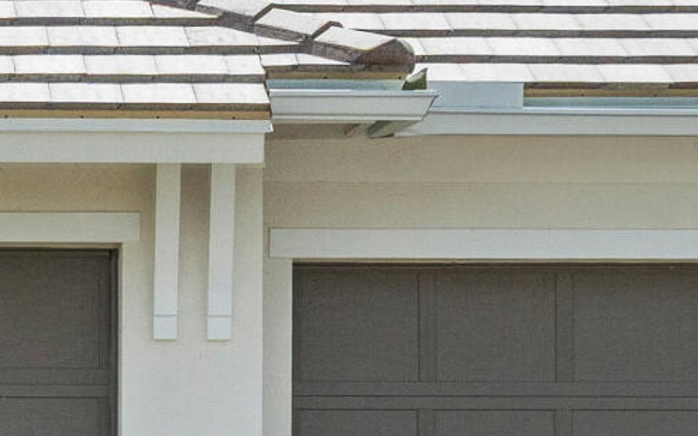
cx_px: -317
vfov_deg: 6.4
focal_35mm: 204
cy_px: 316
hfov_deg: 10.0
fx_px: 3879
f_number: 8
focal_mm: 33
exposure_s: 1/640
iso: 800
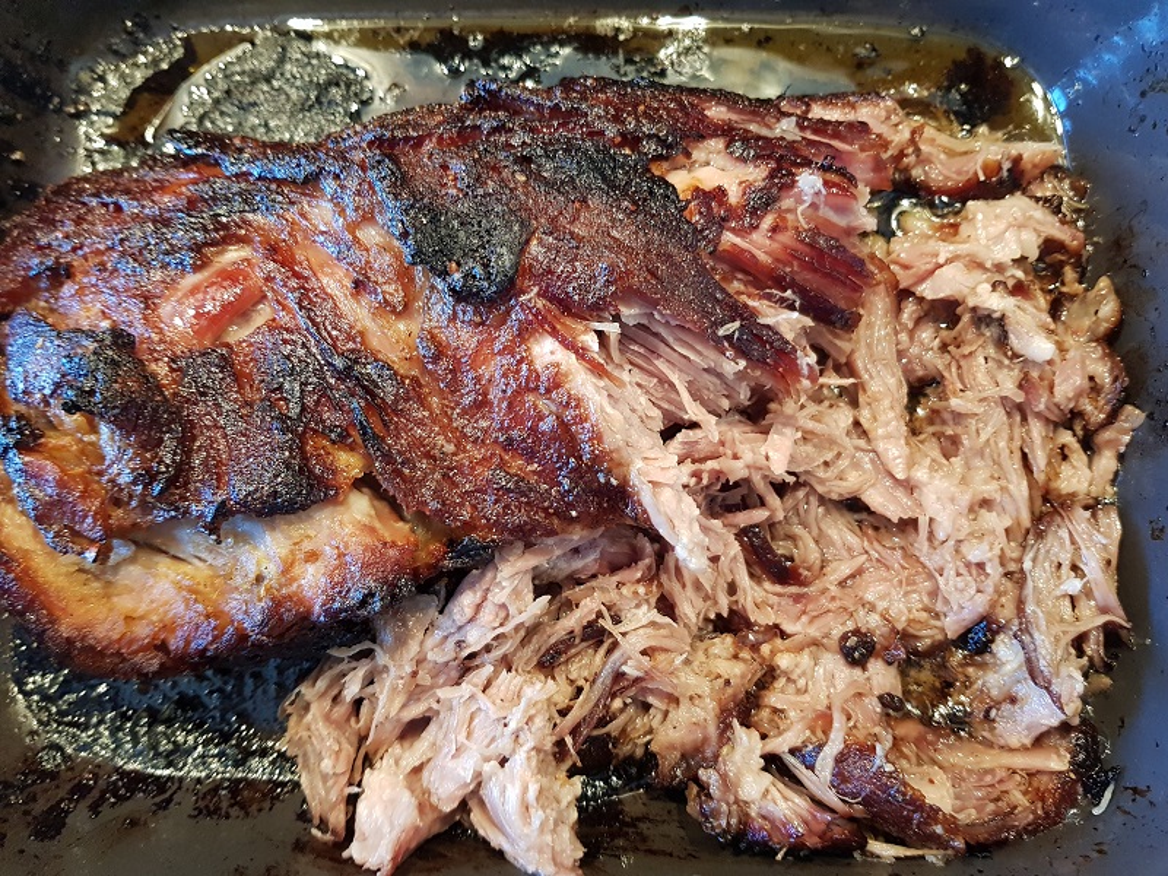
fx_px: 877
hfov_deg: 67.3
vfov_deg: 53.1
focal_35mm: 26
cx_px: 584
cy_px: 438
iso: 200
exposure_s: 1/33
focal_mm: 4.2
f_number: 1.7
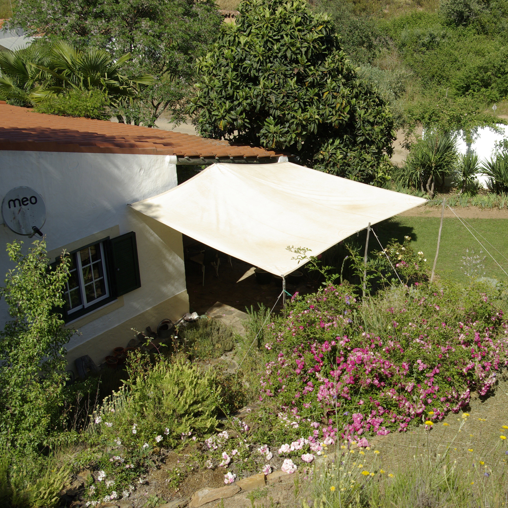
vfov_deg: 36.8
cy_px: 253
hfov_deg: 36.3
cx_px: 355
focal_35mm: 46
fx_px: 764
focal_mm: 24
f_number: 8
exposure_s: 1/350
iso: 100
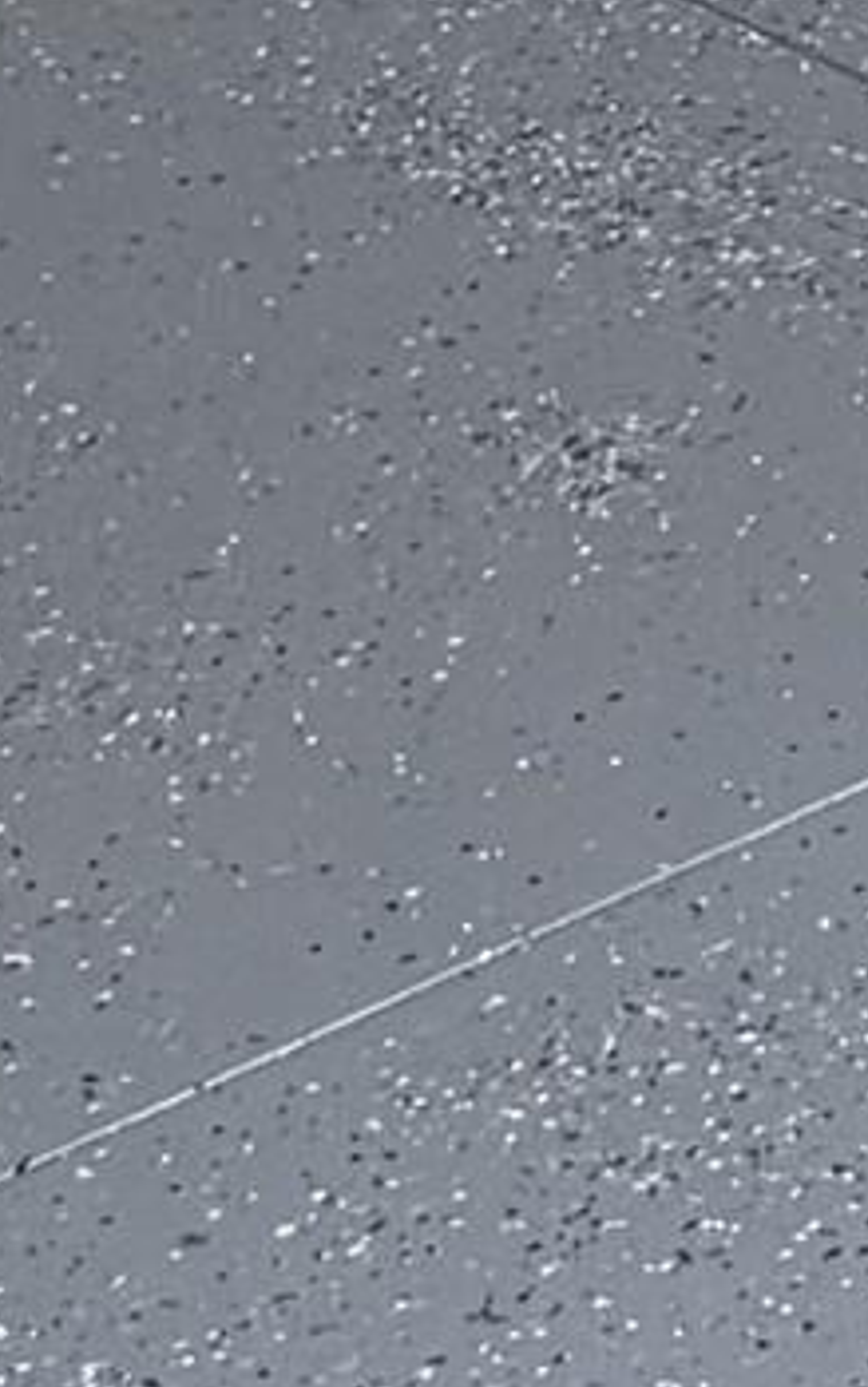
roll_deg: +2.3
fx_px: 8433
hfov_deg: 5.8
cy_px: -1993
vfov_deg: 8.5
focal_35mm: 223
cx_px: 1653
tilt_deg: -10.3
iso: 80
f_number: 1.78
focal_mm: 6.76
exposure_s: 1/361
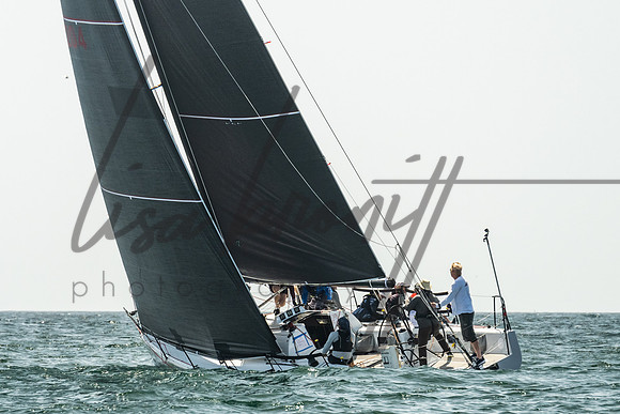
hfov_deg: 6.4
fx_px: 5520
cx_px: 275
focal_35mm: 320
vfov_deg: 4.3
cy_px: 249
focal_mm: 150
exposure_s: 1/640
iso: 320
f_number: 6.3
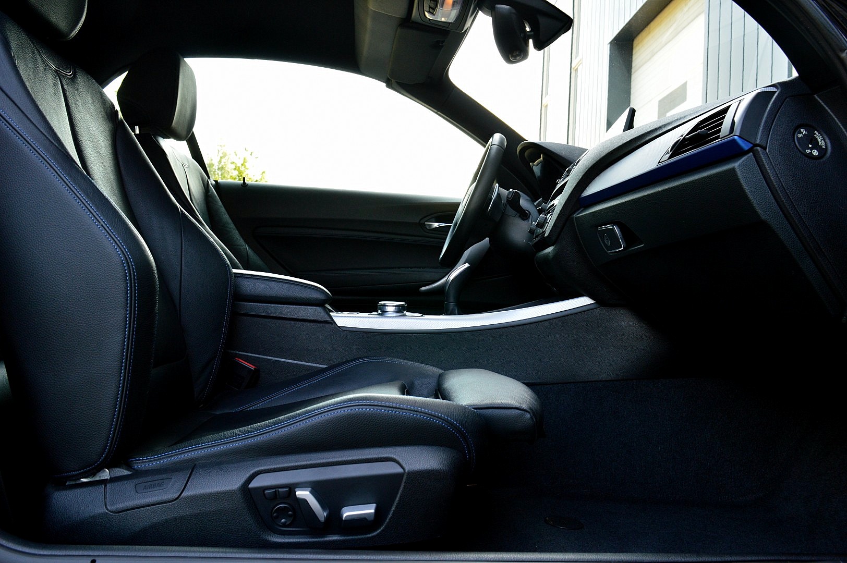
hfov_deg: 62.0
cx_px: 424
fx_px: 705
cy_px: 282
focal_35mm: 30
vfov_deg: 43.5
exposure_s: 1/80
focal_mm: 20
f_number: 8
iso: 400
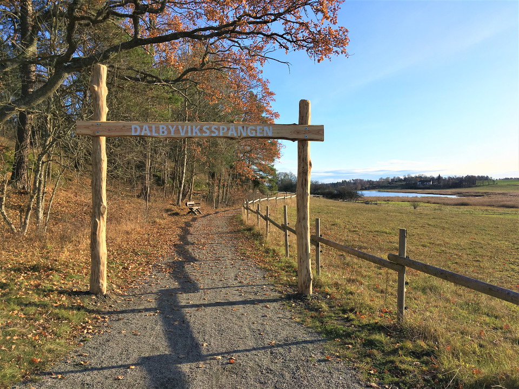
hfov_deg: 61.7
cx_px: 260
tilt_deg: -1.3
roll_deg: +2.4
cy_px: 194
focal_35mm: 29
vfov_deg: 48.2
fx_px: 435
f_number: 2.2
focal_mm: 4.15
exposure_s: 1/2959
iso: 25
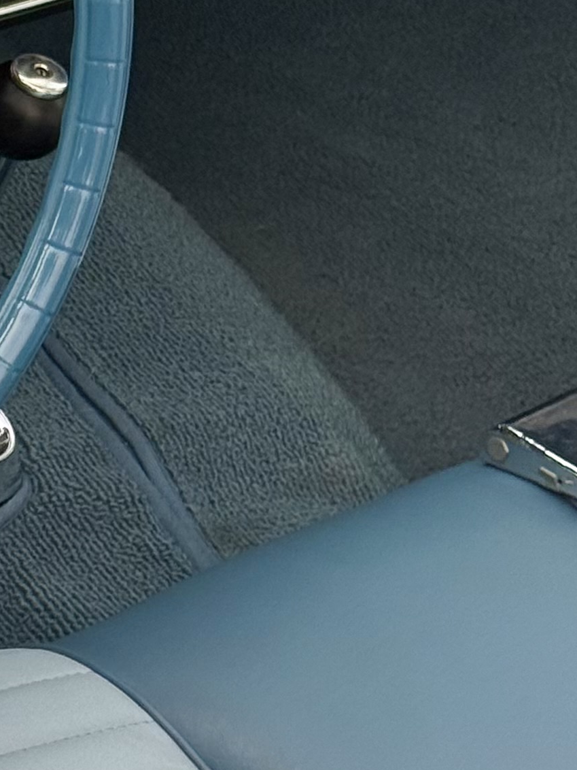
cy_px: 420
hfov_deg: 8.5
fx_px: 3800
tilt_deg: -39.0
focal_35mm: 171
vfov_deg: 11.6
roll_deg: -0.5
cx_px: -269
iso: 100
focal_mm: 6.76
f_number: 1.78
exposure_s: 1/601
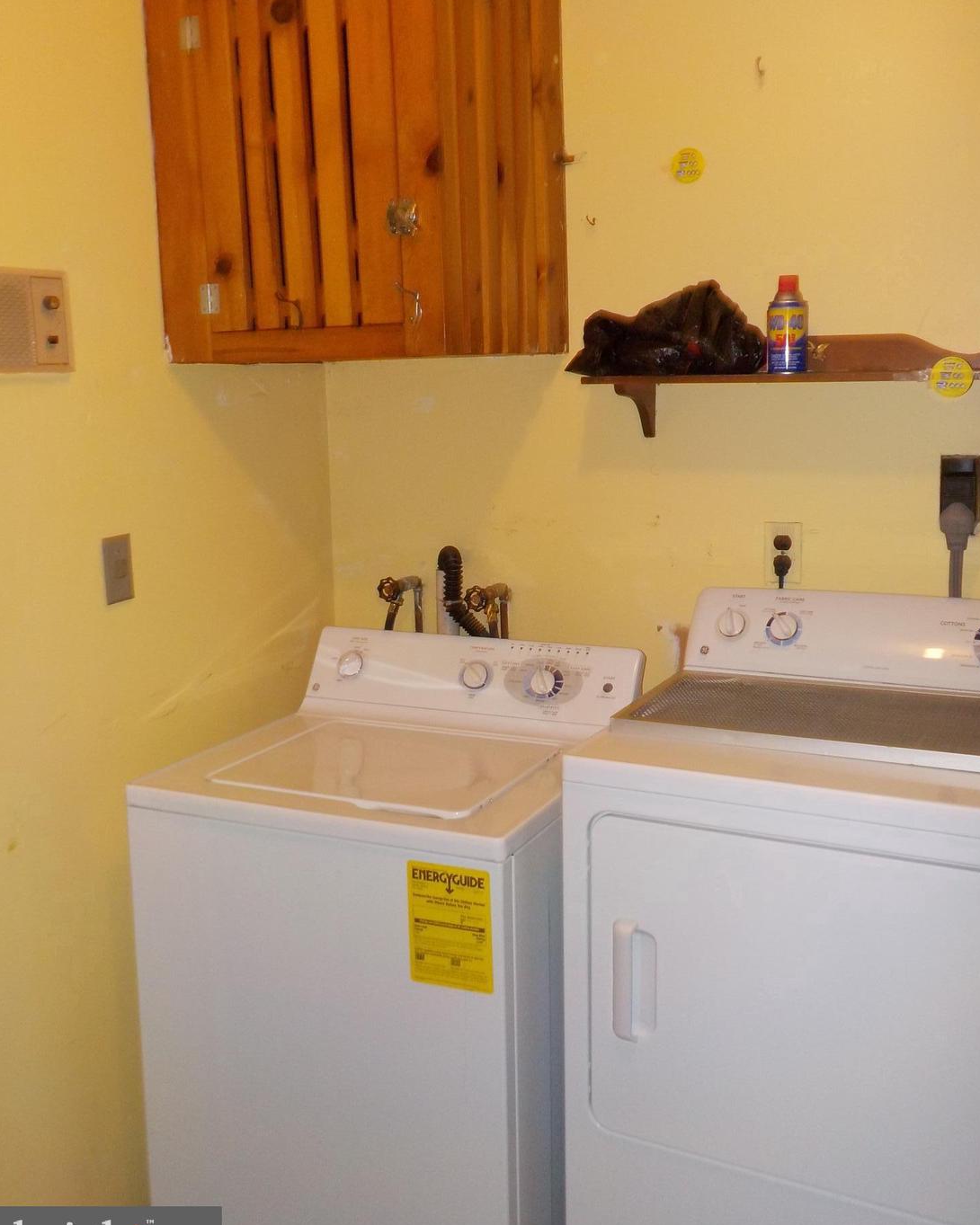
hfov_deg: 44.5
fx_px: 1197
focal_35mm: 33
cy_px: 590
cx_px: 515
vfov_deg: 54.2
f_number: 3.3
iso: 200
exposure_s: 1/30
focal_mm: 4.1
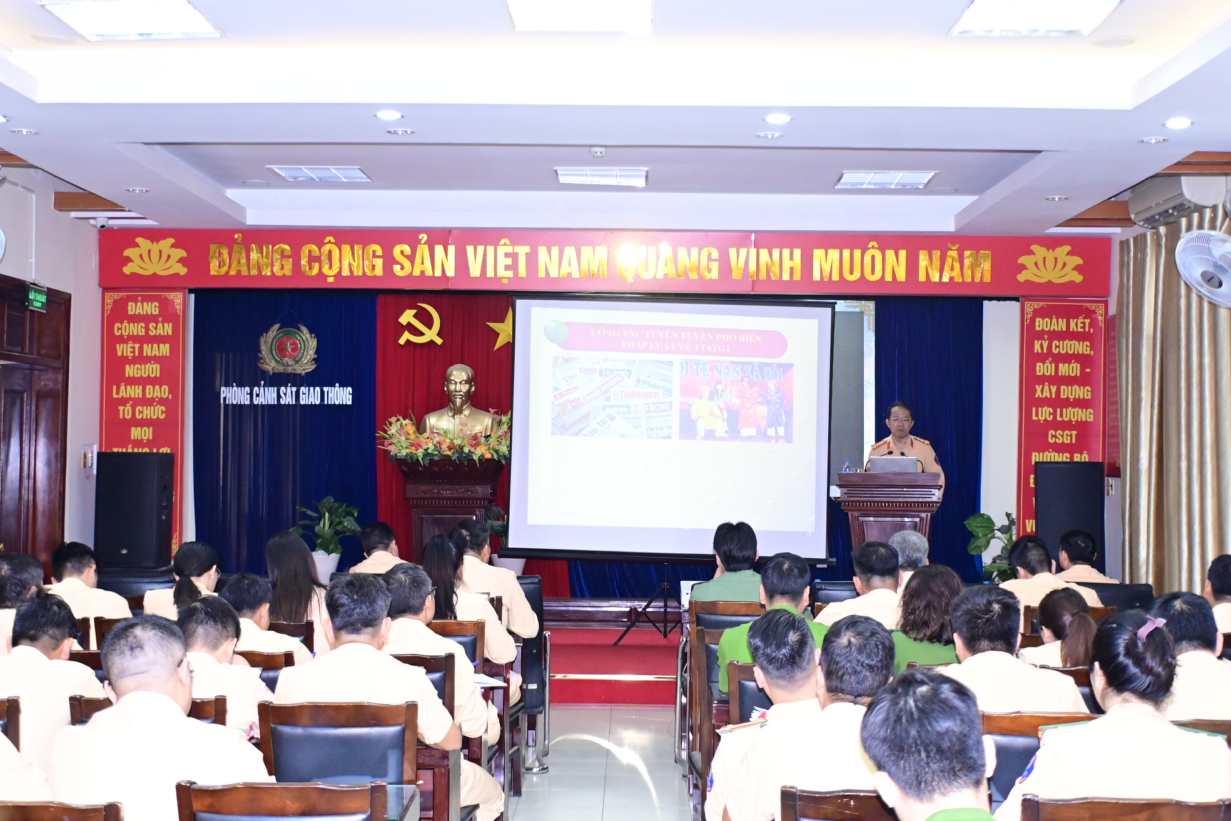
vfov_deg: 26.5
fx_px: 1744
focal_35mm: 51
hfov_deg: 38.9
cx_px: 616
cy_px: 410
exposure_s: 1/200
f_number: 4.5
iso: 3200
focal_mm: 34
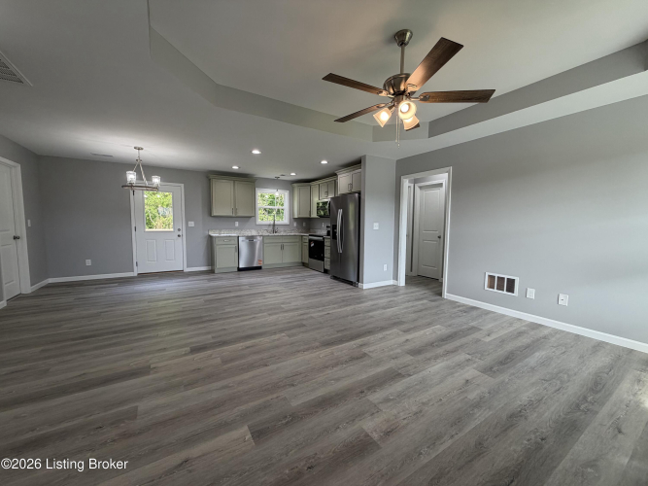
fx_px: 262
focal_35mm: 14
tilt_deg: -5.0
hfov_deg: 102.1
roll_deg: -0.2
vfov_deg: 85.7
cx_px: 324
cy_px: 243
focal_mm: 2.22
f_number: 2.2
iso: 125
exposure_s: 1/120
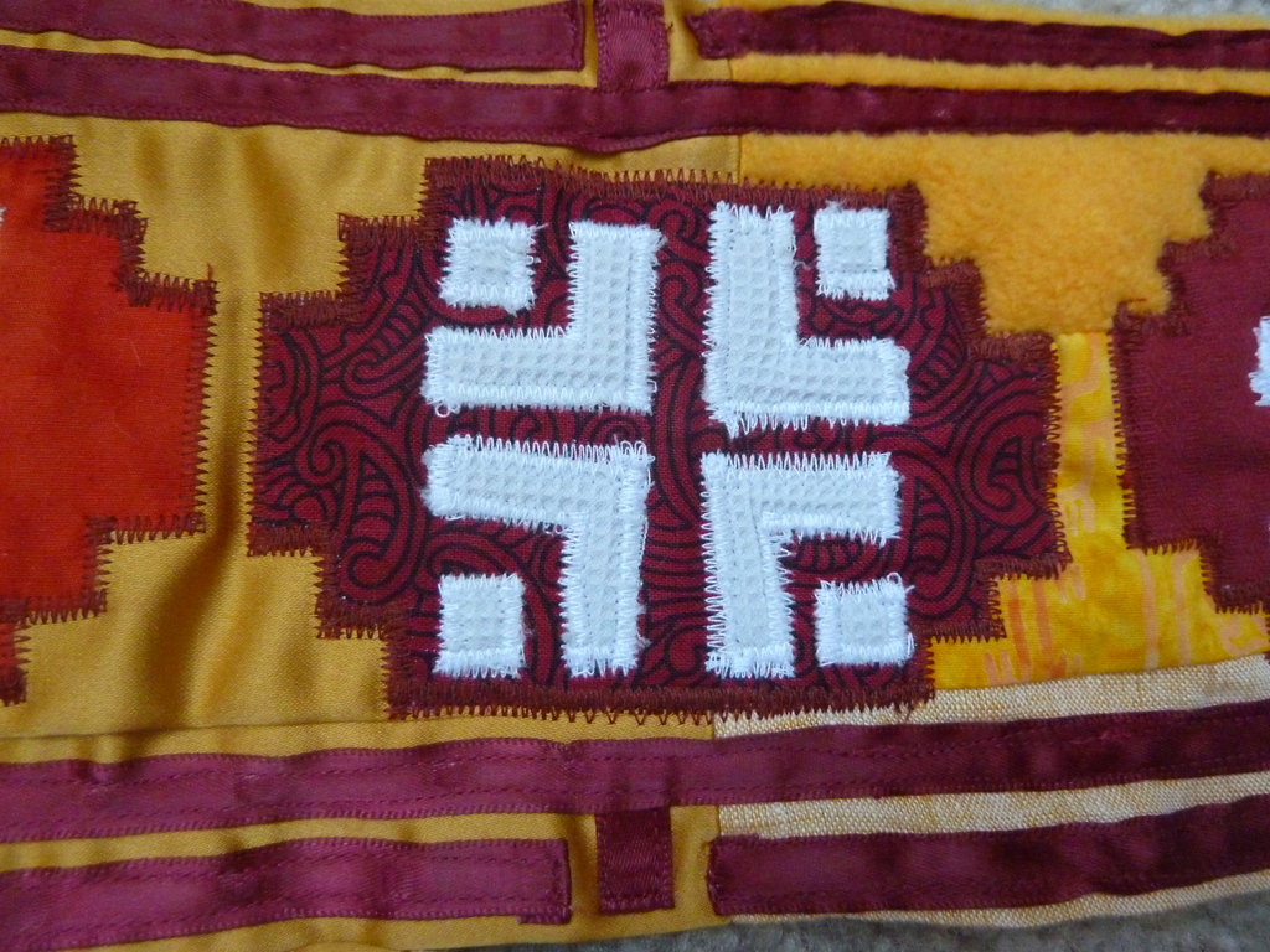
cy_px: 476
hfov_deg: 69.4
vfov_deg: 54.9
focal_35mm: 25
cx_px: 635
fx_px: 917
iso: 800
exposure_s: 1/50
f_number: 3.3
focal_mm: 4.1
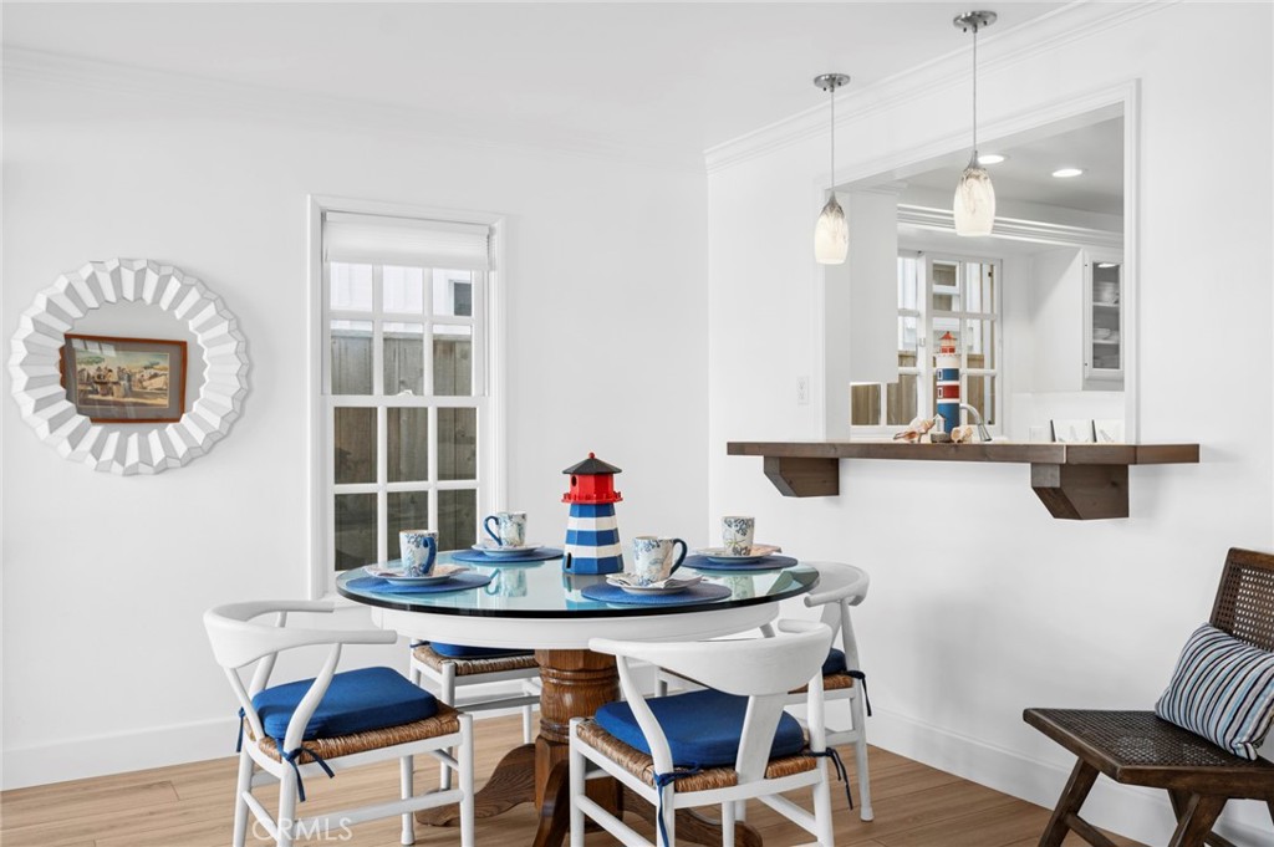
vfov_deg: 43.5
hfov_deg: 62.0
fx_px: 1061
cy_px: 424
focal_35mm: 30
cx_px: 637
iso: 200
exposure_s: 1/5
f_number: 8
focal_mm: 30
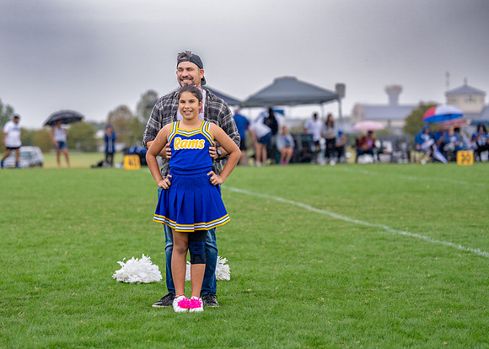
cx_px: 193
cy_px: 153
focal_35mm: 140
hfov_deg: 14.4
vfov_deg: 10.3
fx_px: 1939
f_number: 2.8
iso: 500
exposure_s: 1/1600
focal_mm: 117
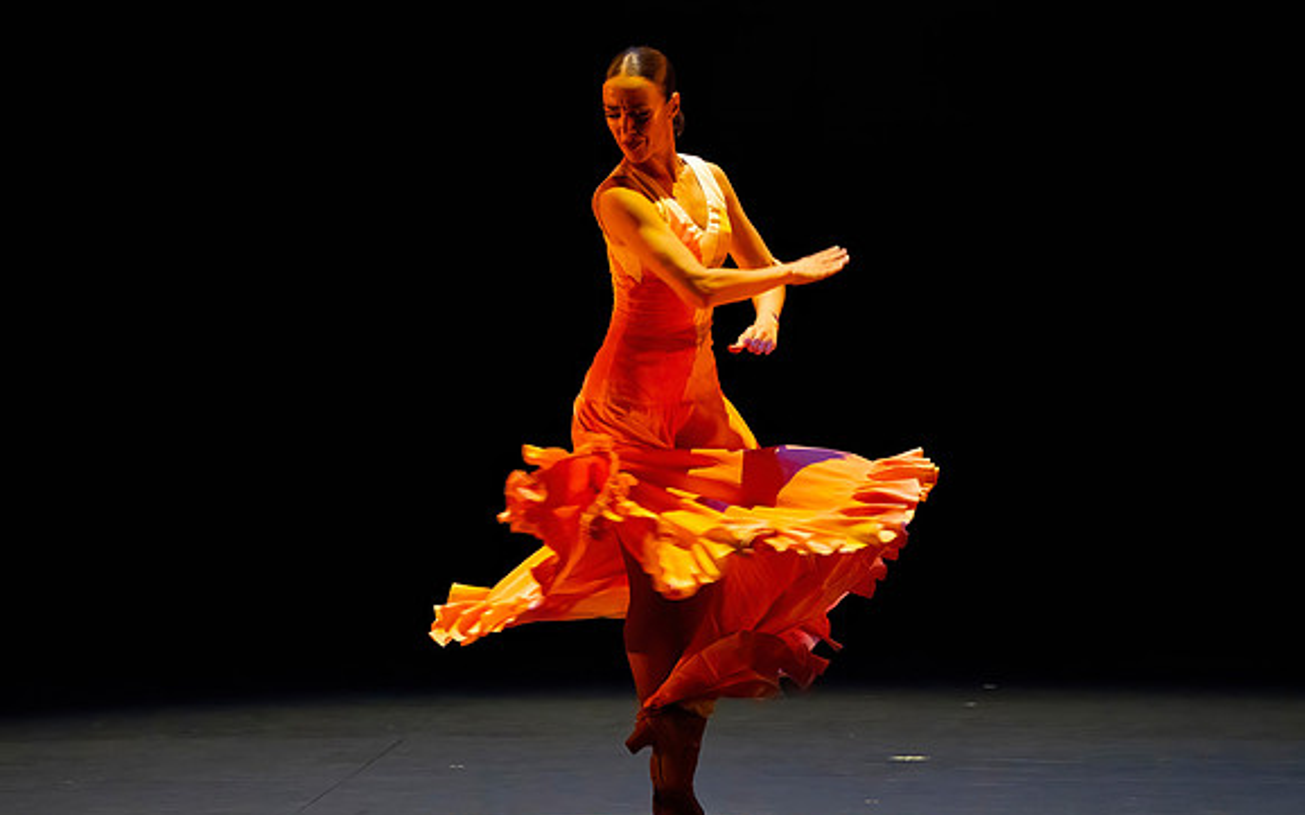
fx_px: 16748
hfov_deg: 4.5
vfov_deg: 2.8
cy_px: 335
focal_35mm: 471
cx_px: 554
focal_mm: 400
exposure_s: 1/400
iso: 16000
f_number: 7.1
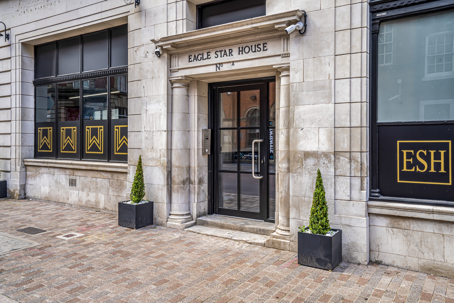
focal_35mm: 29
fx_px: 366
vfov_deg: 45.0
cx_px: 227
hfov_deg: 63.7
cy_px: 152
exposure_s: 1/50
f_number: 14
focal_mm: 29
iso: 100
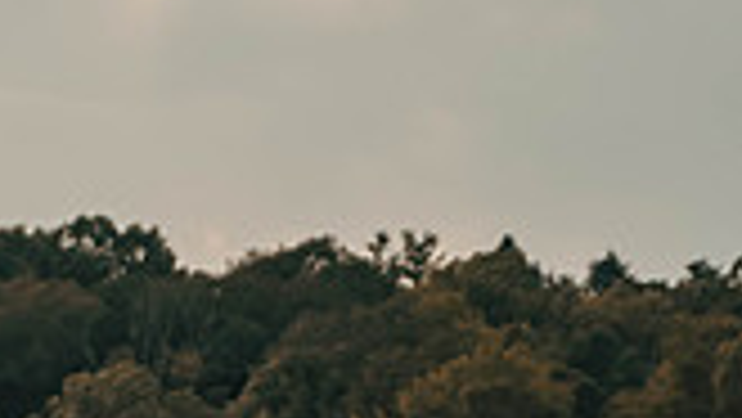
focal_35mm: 221
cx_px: 216
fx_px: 4350
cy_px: 762
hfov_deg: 9.7
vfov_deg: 5.4
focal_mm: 60
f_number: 2.8
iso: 2000
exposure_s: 1/2500
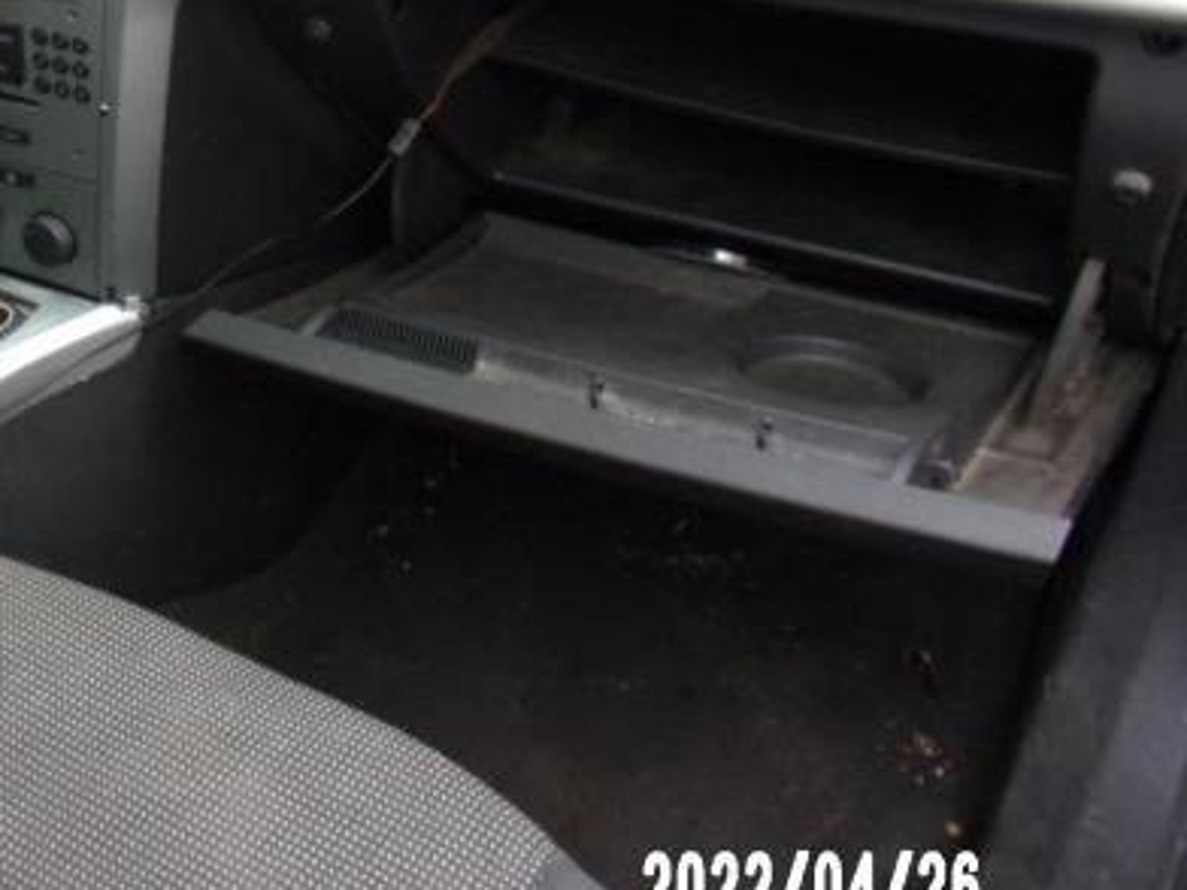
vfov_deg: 29.0
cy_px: 179
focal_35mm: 49
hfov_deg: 36.5
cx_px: 121
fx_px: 1680
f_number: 3.3
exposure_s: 1/25
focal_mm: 4.3
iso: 200
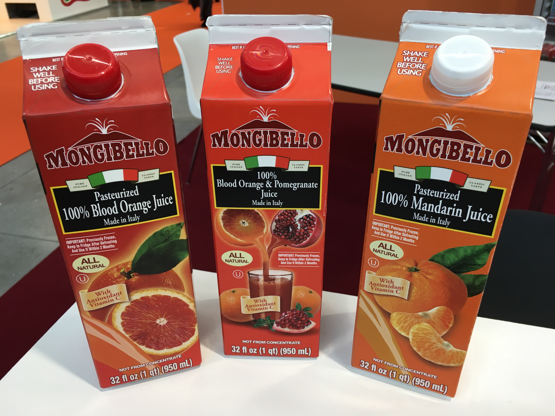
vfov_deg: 48.2
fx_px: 465
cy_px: 208
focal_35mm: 29
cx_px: 278
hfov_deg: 61.7
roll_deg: +2.6
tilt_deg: -30.9
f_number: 2.2
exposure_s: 1/33
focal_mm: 4.15
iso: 25
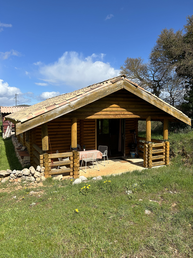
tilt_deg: -5.3
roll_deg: +0.1
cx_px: 96
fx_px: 193
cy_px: 129
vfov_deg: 67.3
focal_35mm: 26
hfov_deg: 53.1
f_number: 1.5
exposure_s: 1/4831
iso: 50
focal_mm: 5.7
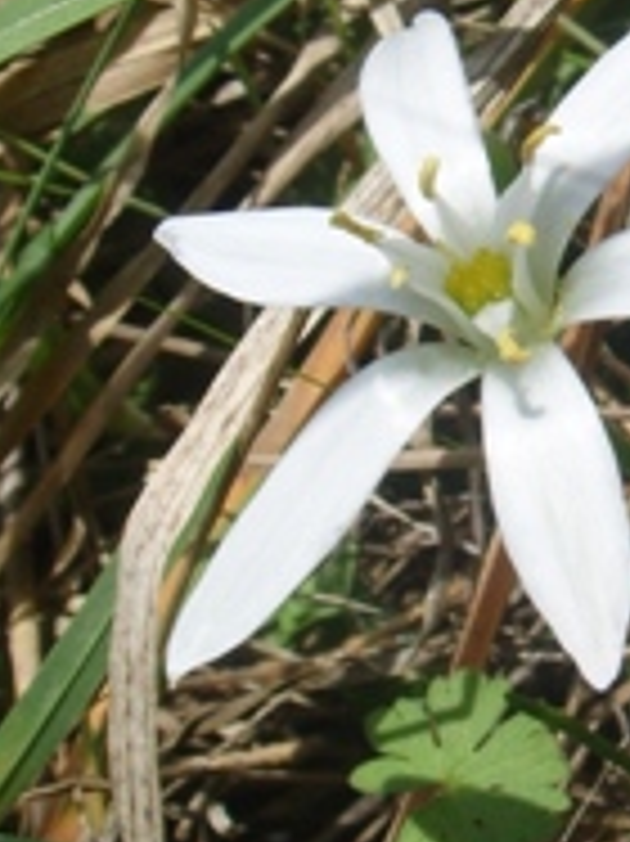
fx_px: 2891
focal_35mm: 119
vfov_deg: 16.5
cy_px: 338
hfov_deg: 12.2
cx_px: 724
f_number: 6.3
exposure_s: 1/350
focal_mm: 6.6
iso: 50
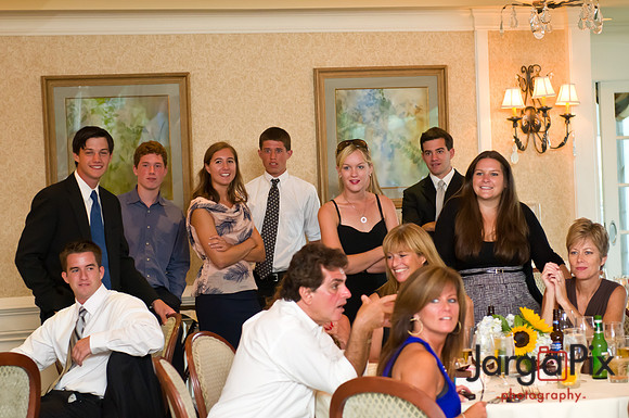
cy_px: 209
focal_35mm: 105
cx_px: 314
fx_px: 1832
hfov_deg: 19.5
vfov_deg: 13.0
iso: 1250
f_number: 3.2
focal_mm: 70
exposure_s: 1/125
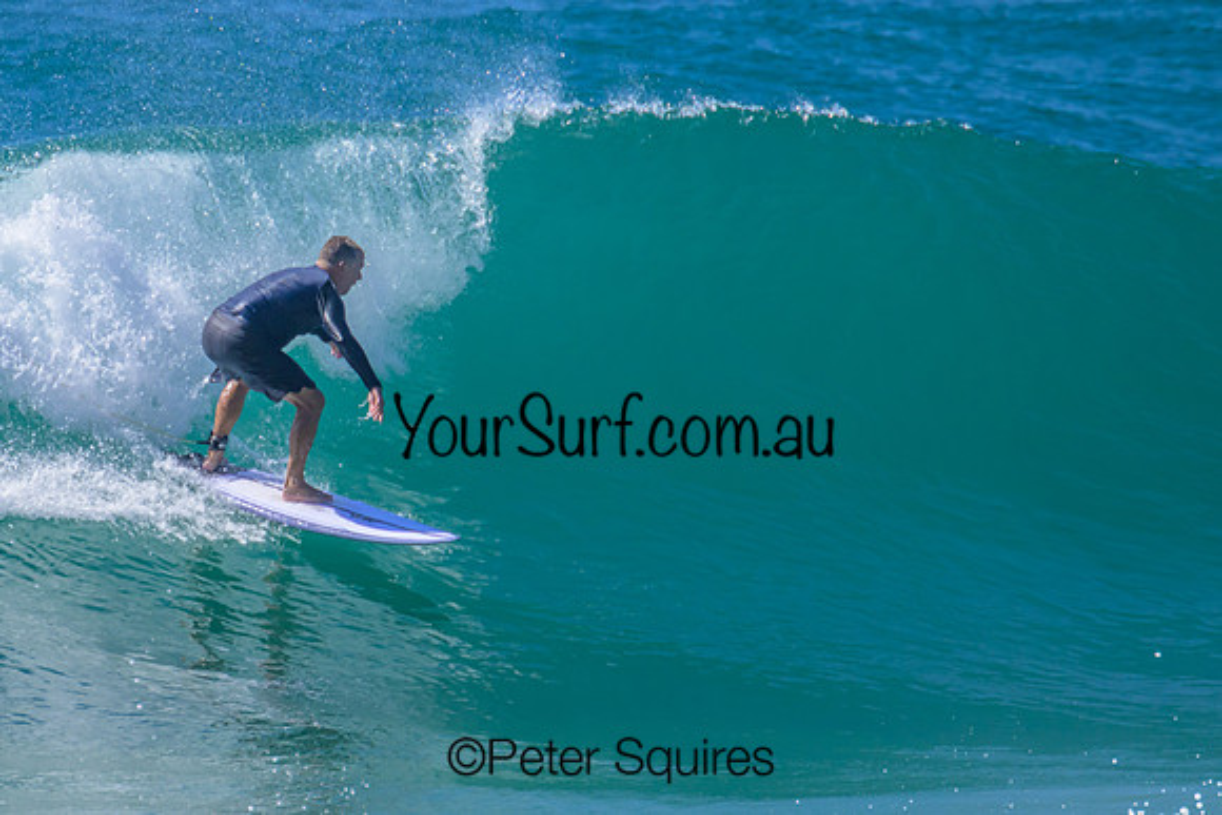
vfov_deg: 1.3
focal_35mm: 1099
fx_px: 37312
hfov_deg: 1.9
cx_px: 388
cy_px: 314
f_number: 11
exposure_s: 1/2000
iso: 1100
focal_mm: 800
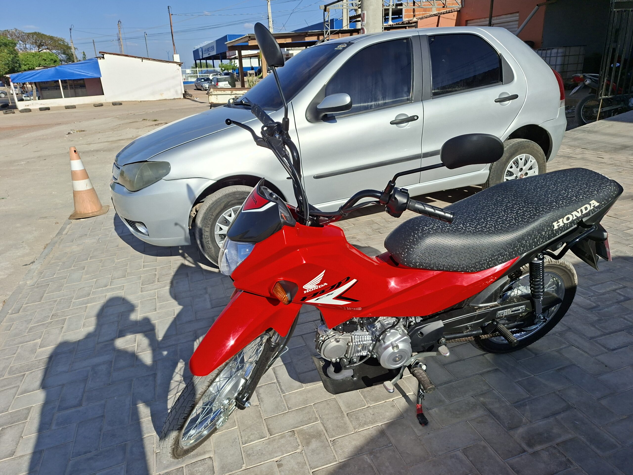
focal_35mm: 23
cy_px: 238
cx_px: 316
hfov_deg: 73.9
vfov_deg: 58.9
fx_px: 421
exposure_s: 1/3984
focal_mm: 5.54
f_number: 1.8
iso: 50
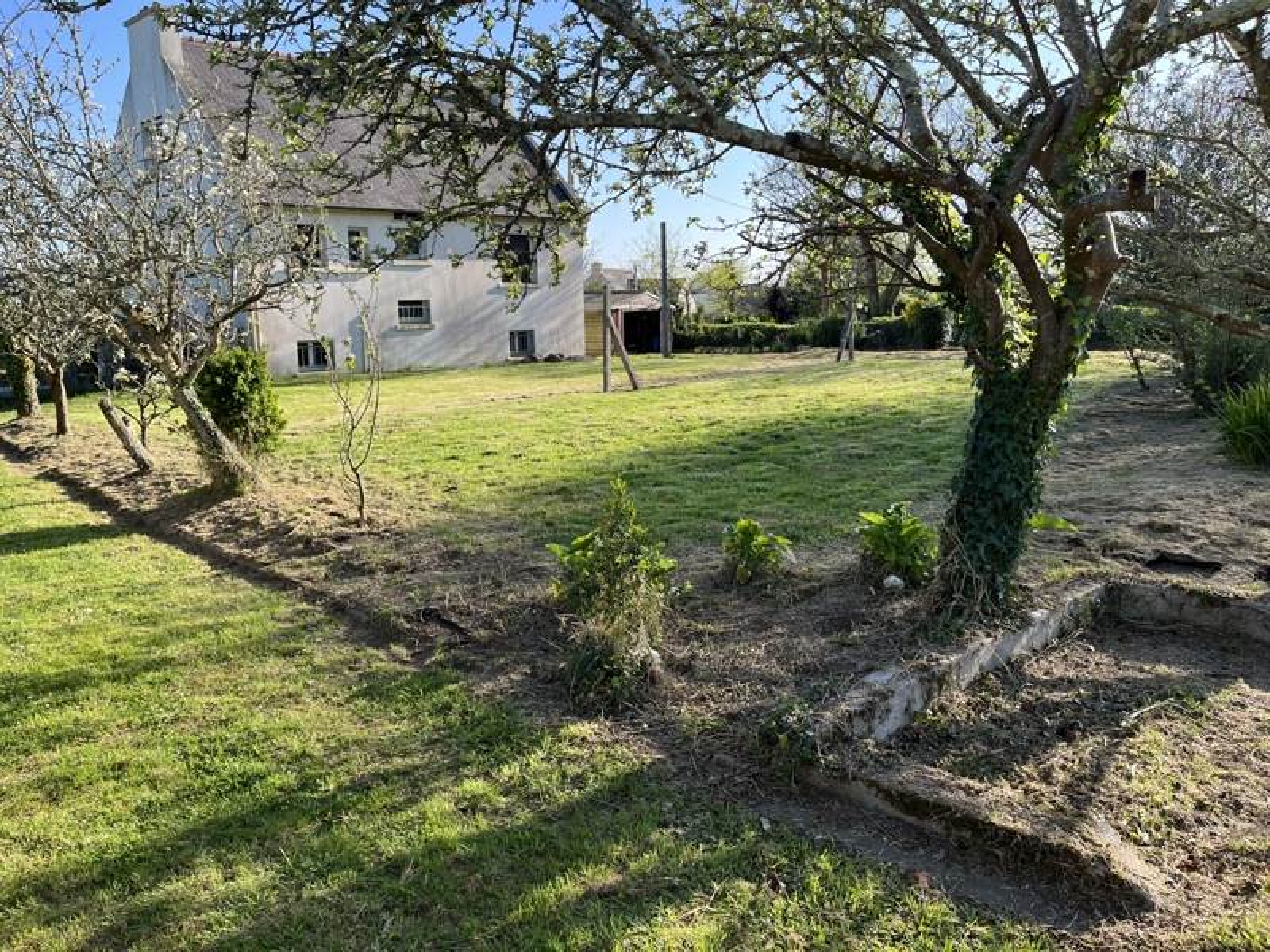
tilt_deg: -9.3
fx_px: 954
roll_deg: +0.7
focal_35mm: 26
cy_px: 476
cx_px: 635
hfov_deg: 67.3
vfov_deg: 53.1
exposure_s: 1/959
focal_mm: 5.1
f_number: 1.6
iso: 50
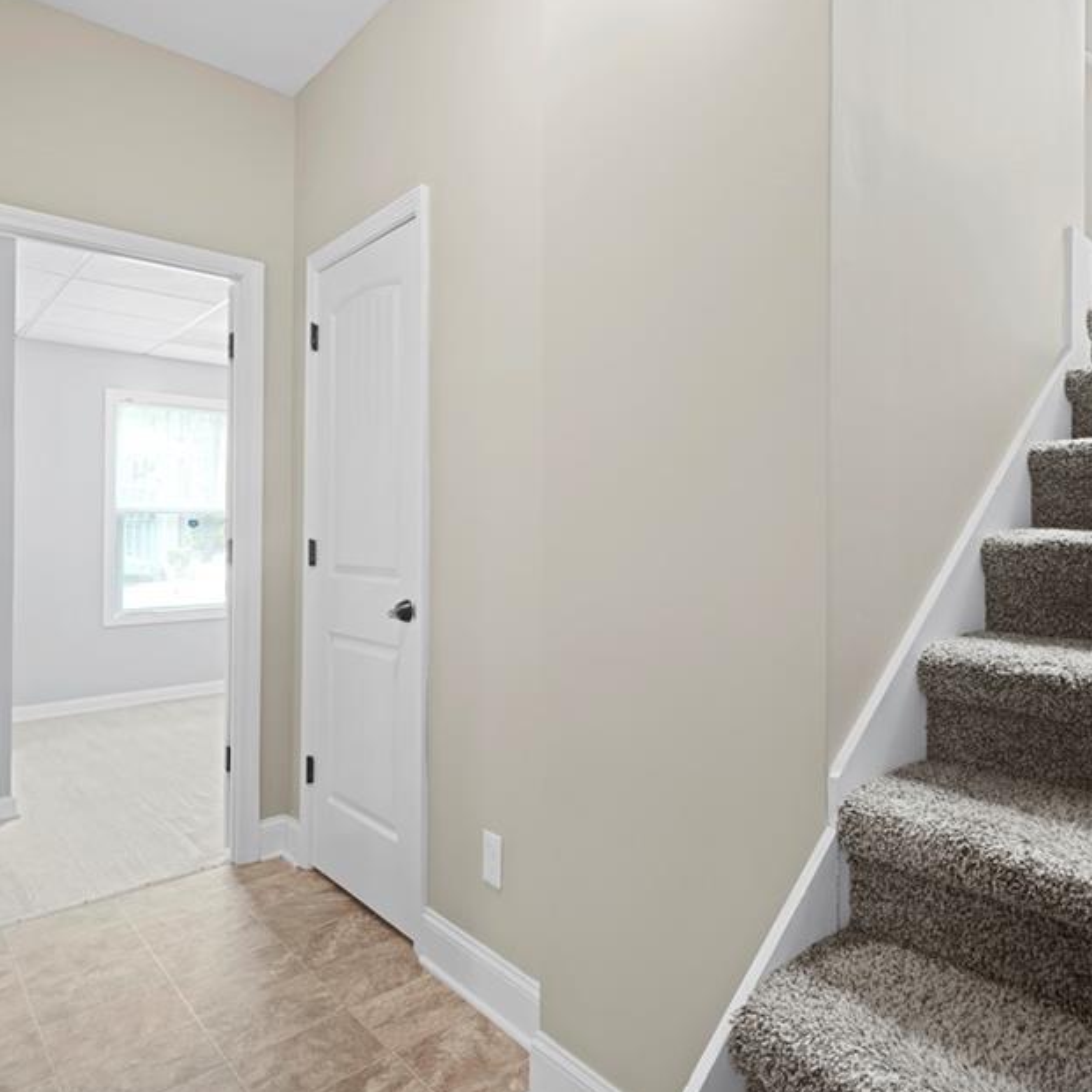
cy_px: 533
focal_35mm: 21
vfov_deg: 72.1
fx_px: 749
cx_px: 758
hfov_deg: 69.3
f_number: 8
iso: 400
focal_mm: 15
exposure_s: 1/1.67
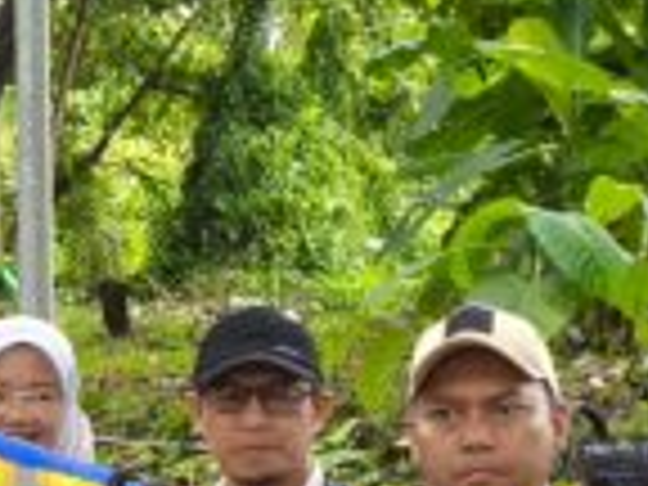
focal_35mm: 163
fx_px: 3051
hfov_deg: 11.7
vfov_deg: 9.1
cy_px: 482
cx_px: -284
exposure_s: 1/100
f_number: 1.7
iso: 100
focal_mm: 5.35
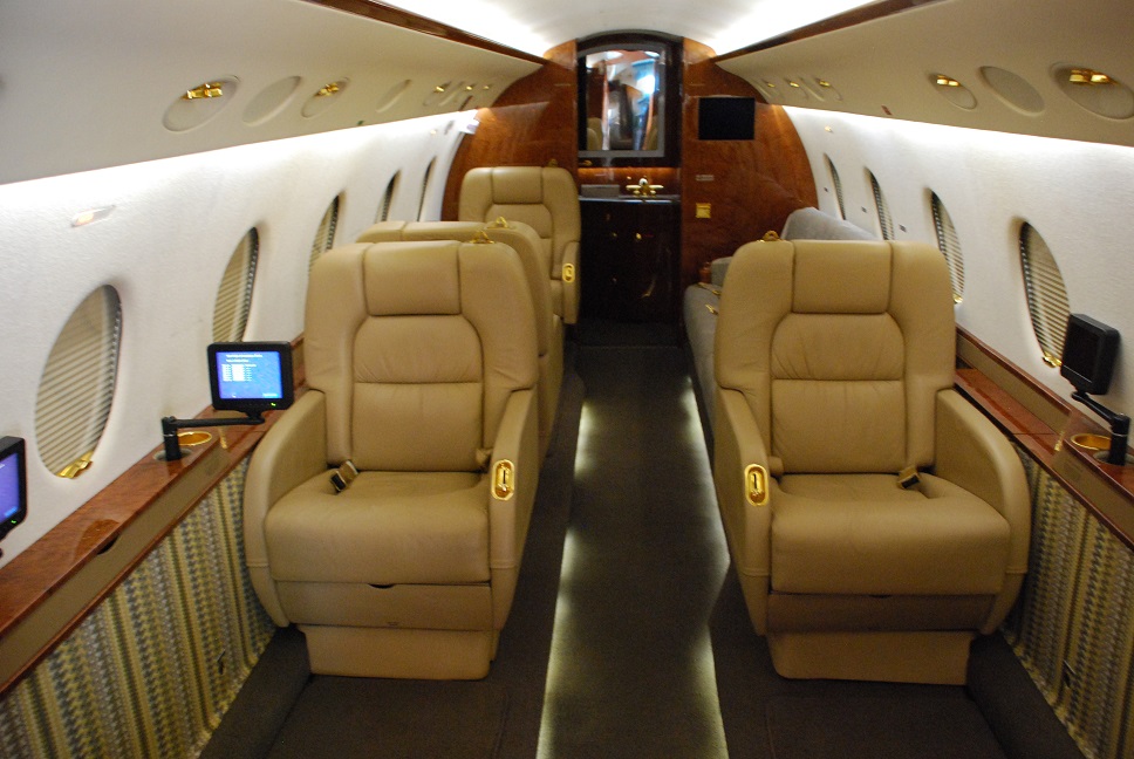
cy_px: 380
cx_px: 567
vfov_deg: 43.7
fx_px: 946
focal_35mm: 30
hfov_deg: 61.9
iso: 1600
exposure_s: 1/15
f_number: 3.8
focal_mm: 20
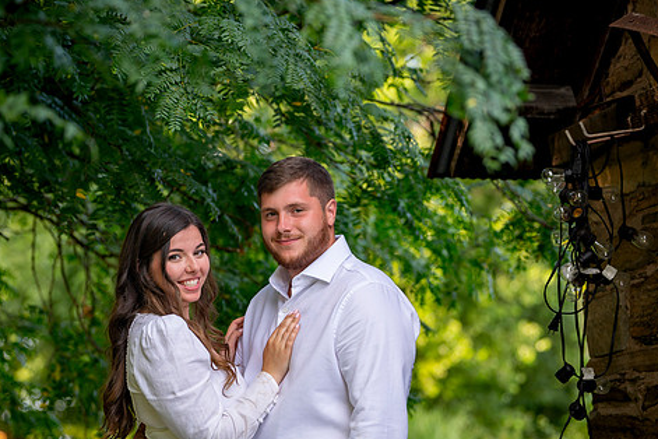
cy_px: 221
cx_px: 300
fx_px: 2358
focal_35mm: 129
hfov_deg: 15.9
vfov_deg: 10.6
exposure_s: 1/320
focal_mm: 95
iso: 200
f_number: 3.2
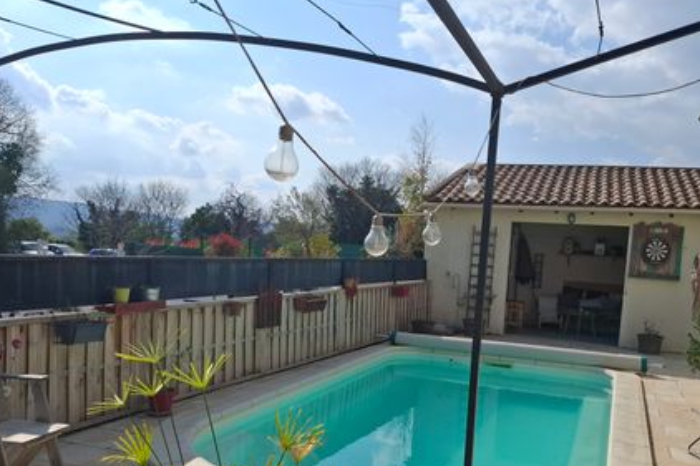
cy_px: 303
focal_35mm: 34
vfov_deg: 38.5
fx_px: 661
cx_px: 375
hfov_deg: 55.8
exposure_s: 1/5076
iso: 50
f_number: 1.8
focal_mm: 5.54
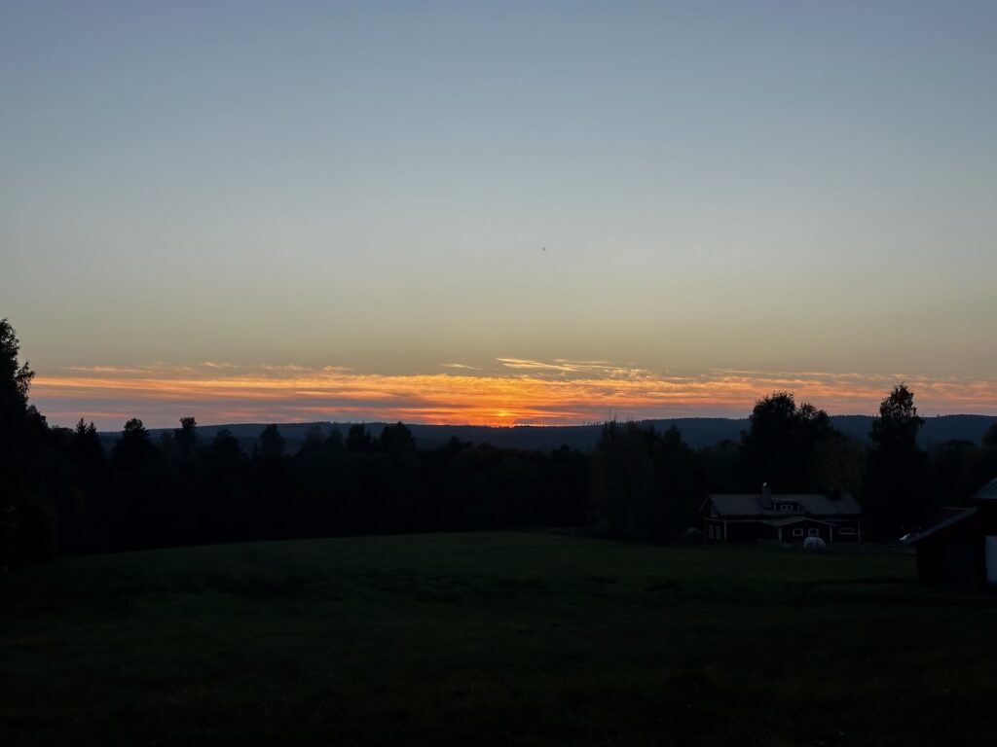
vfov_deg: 30.3
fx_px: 1382
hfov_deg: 39.7
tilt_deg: +3.8
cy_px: 374
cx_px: 498
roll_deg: +0.0
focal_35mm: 48
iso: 64
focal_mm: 6.86
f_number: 1.78
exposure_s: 1/1212
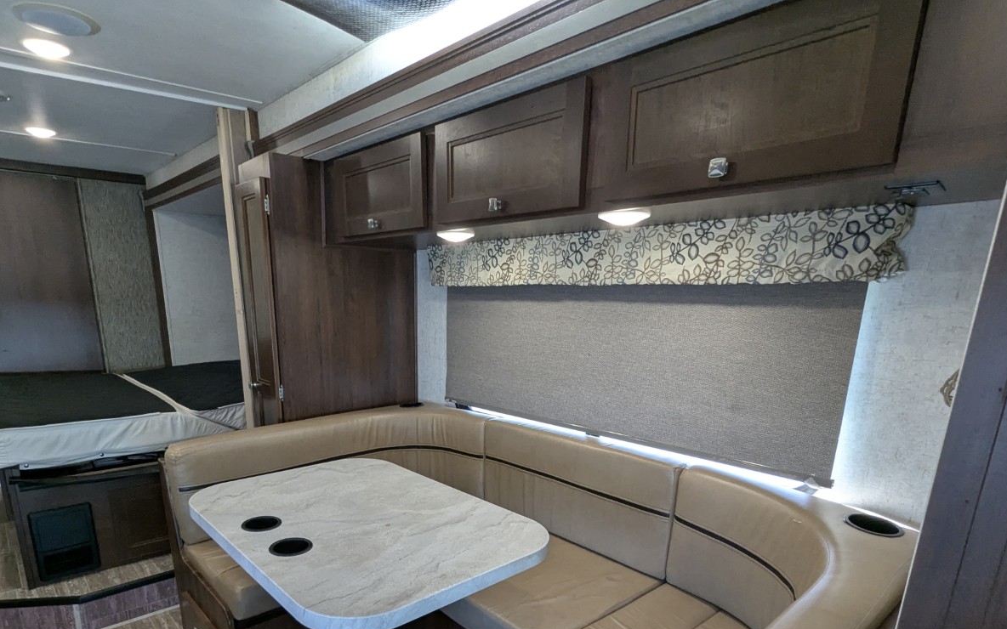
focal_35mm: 20
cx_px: 456
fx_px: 549
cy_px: 445
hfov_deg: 84.8
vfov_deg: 57.6
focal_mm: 2.35
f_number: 2.2
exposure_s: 1/93.4
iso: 263
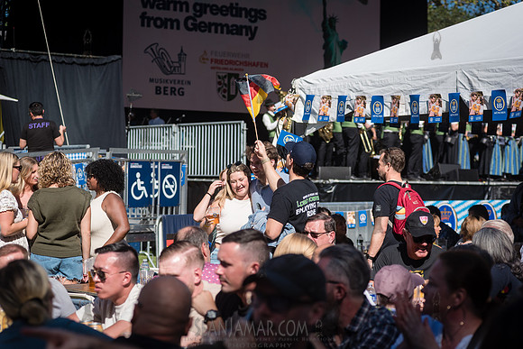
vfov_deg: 15.9
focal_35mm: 86
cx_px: 262
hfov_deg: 23.6
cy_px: 174
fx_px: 1250
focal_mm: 86
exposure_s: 1/2500
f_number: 4.5
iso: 250
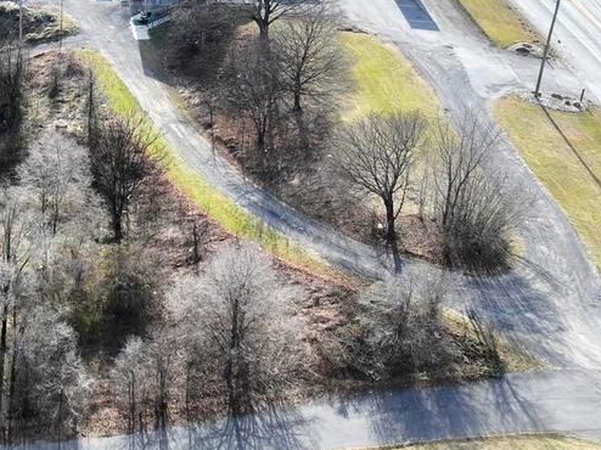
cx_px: -114
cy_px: 25
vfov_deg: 20.5
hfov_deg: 25.1
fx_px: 1215
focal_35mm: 70
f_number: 2.8
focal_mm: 12.29
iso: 420
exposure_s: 1/1600
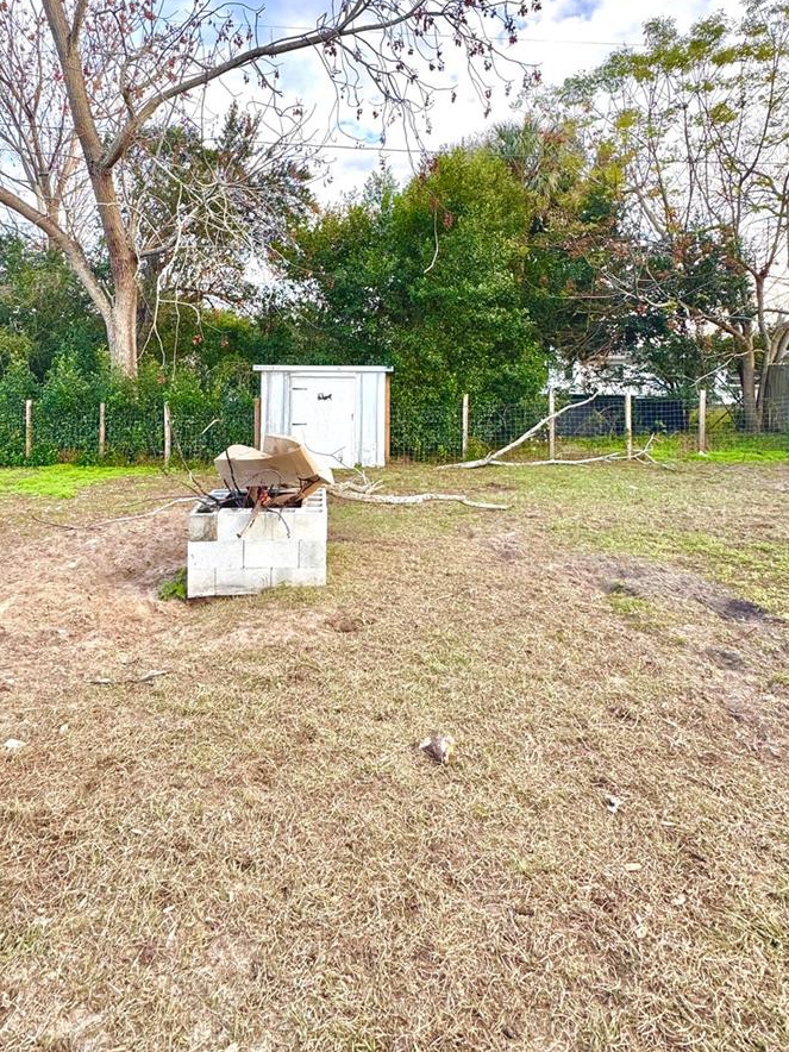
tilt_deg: +0.2
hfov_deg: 68.4
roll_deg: -0.8
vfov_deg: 82.5
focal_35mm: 19
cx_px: 346
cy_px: 375
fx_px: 577
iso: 40
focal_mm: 2.22
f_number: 2.2
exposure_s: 1/293
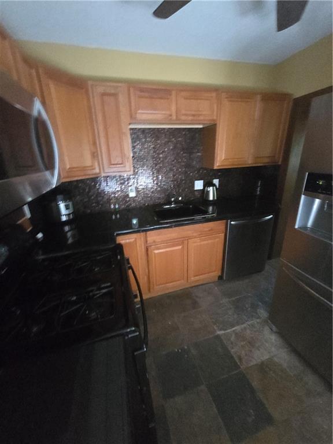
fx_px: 167
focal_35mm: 13
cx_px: 166
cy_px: 222
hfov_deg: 89.9
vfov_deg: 106.2
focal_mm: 2.2
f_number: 2.2
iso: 1250
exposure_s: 1/24
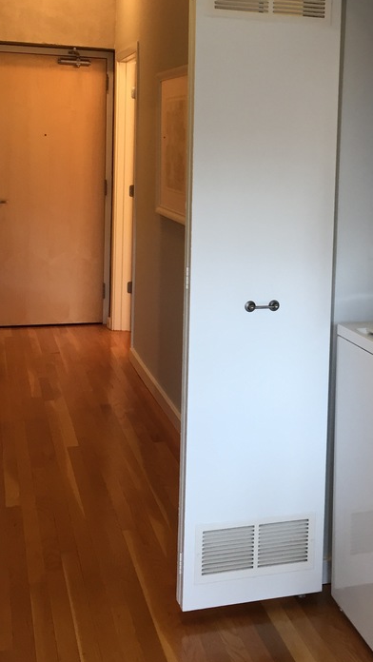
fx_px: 861
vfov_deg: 41.5
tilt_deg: -3.0
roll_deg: -1.3
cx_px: 264
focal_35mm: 49
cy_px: 212
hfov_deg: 24.3
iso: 64
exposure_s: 1/30
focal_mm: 4.15
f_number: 2.2
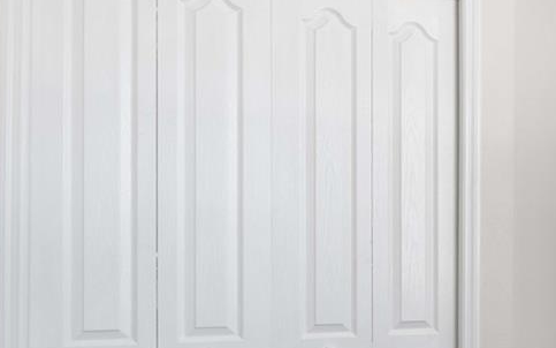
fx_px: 818
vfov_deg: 23.5
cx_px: 747
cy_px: 297
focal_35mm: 54
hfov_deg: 29.3
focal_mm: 16
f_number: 8
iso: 200
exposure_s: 1/3
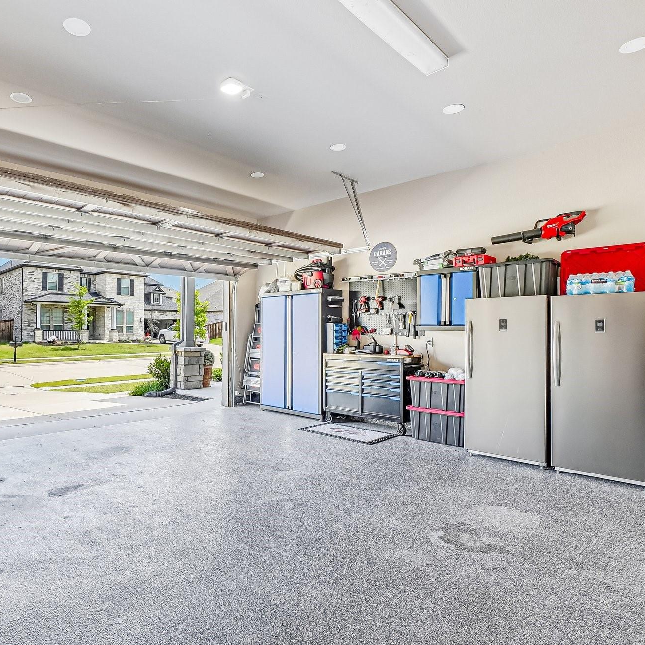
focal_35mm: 20
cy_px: 330
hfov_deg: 73.7
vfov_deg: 74.8
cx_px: 247
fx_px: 422
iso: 400
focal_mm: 10
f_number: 8
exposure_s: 1/80
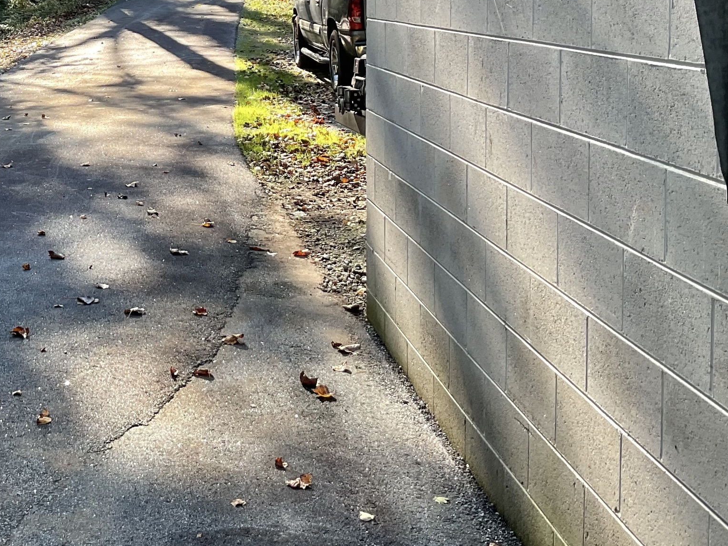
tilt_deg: -3.4
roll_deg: -0.6
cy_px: 62
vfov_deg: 24.6
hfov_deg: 31.4
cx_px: 47
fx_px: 1220
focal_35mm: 58
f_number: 1.8
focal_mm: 3
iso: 25
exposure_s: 1/120
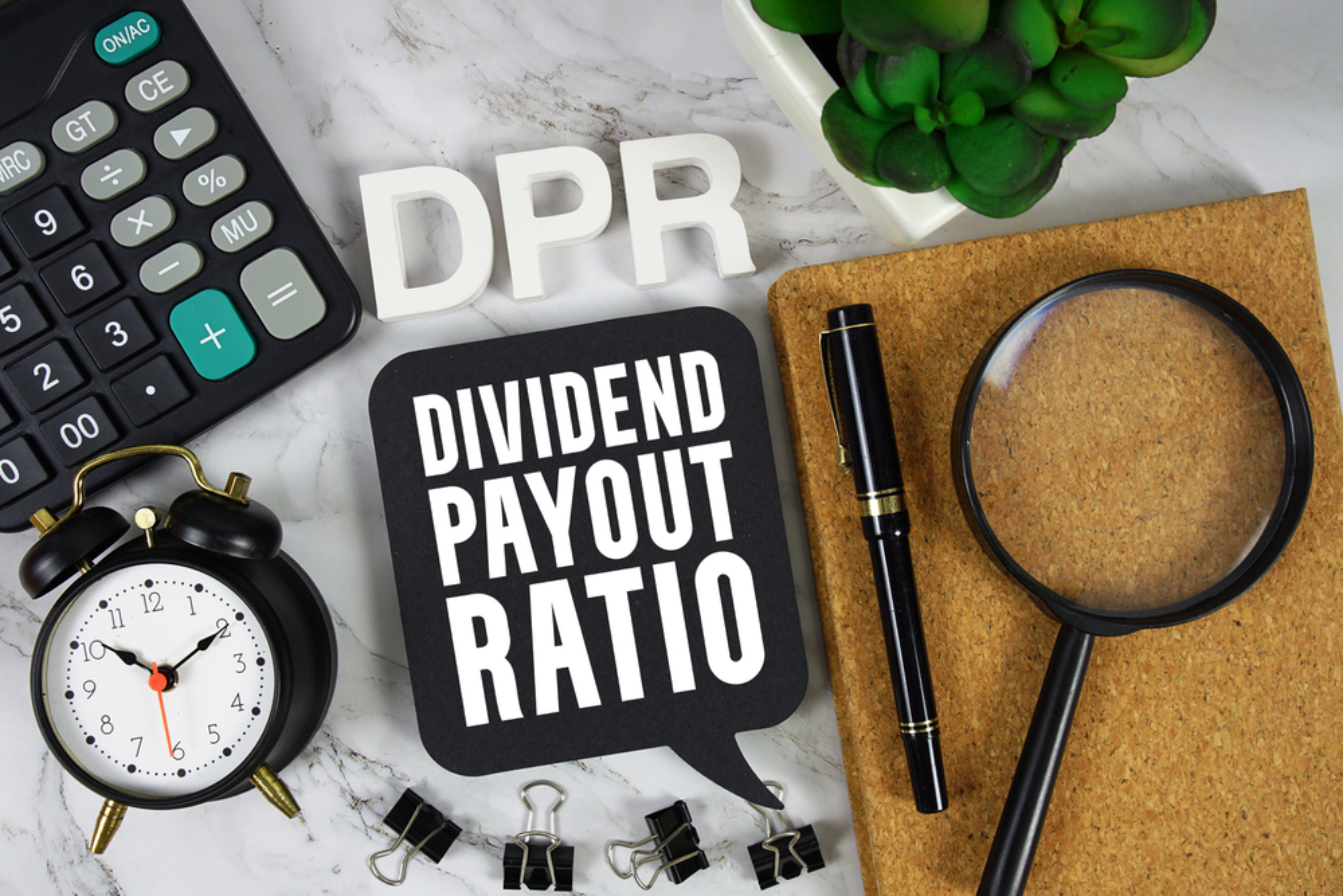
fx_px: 1287
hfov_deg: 55.1
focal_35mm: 34
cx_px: 672
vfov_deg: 38.4
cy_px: 448
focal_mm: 23
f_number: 5
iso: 100
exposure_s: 1/3
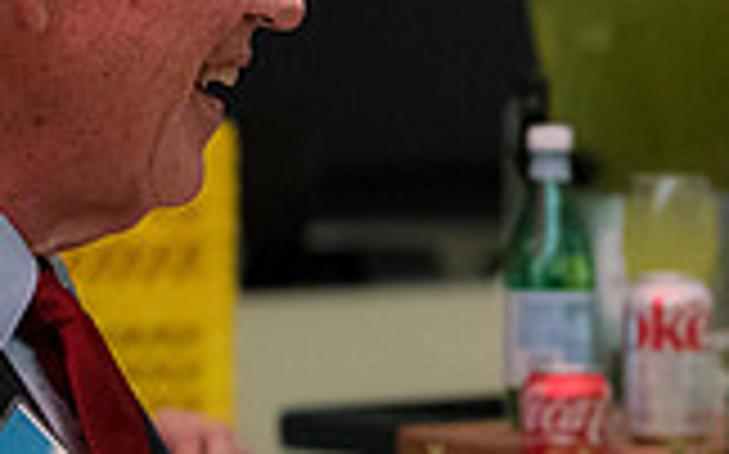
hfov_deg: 8.0
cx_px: 1260
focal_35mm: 256
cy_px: 263
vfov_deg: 5.1
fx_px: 5083
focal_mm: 70
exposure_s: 1/160
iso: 3200
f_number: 2.8
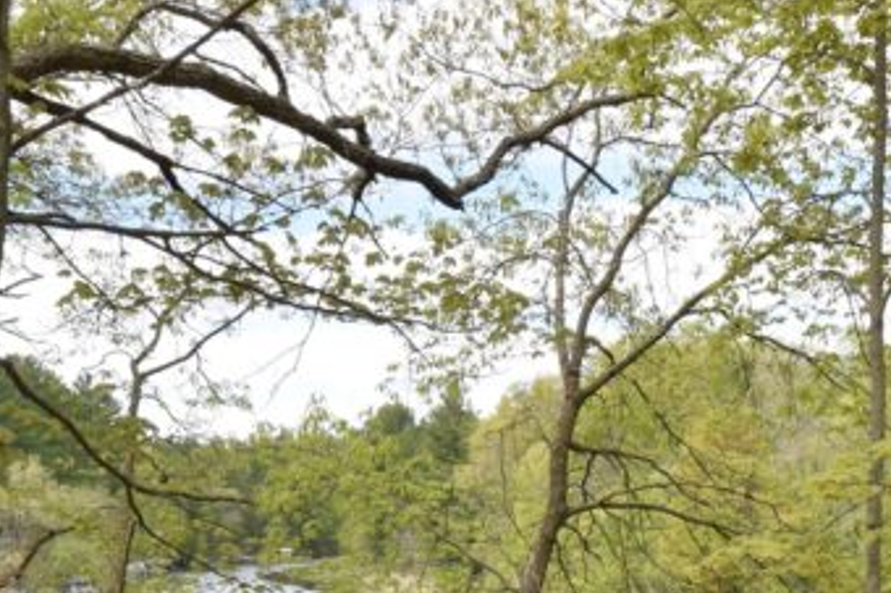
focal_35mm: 53
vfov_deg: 22.1
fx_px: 1310
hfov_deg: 37.3
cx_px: 563
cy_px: 827
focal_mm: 10
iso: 320
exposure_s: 1/200
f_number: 11
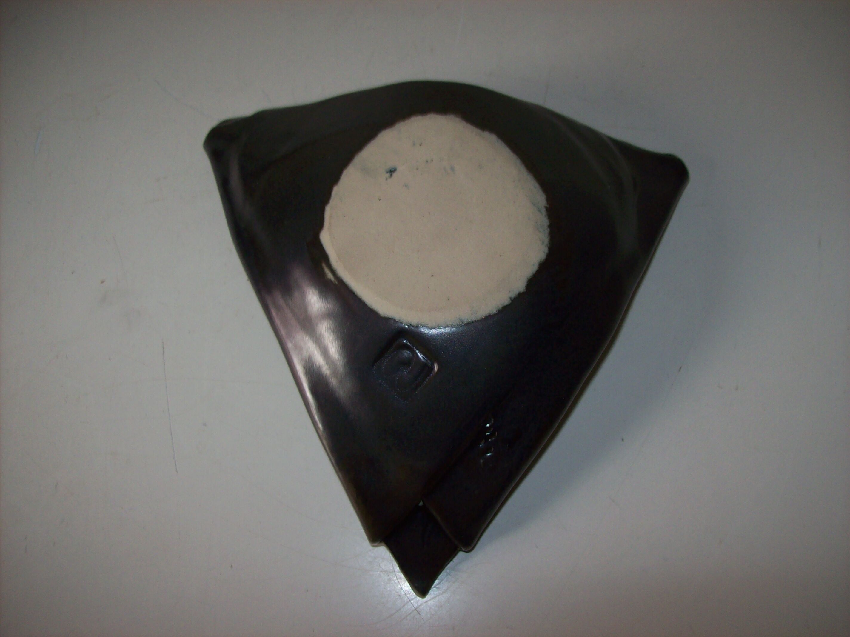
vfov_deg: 39.6
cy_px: 318
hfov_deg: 51.4
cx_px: 425
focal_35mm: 36
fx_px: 884
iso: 80
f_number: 2.7
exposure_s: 1/64
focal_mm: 6
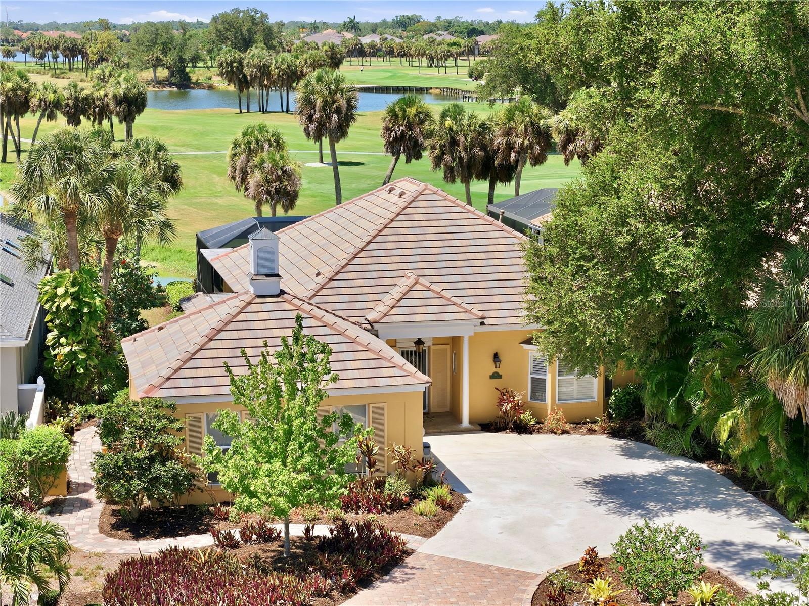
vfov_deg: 21.0
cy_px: 303
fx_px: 1635
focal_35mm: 70
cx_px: 404
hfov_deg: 27.8
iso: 250
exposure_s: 1/1600
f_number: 2.8
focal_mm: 19.4
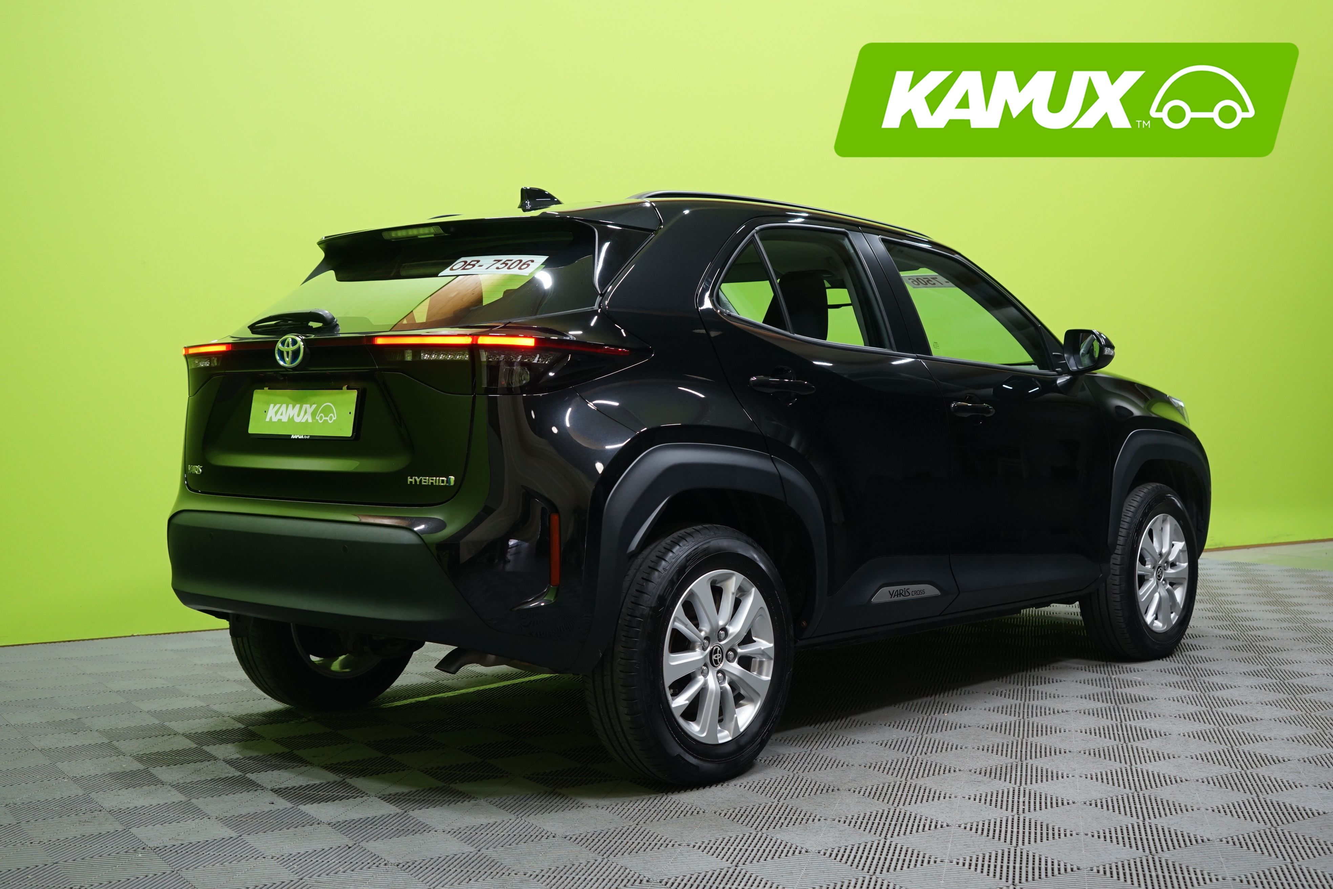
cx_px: 666
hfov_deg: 45.4
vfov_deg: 31.2
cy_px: 444
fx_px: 1592
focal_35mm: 43
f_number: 5
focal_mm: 43
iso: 800
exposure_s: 1/20
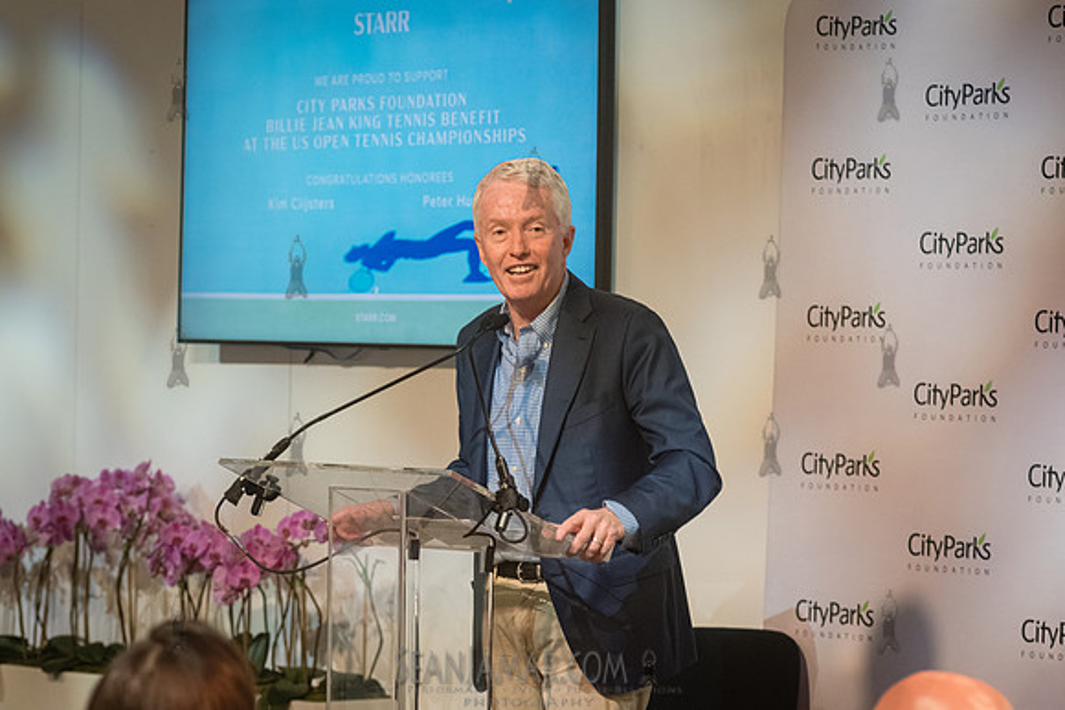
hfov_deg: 15.0
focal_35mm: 137
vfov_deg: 10.0
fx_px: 4056
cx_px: 481
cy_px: 321
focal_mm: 125
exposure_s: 1/250
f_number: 4.5
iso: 6400
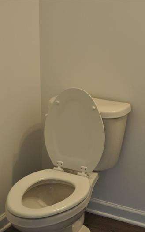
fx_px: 411
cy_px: 116
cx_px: 120
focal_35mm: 65
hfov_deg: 19.8
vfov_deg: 31.5
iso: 500
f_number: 4.5
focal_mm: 28
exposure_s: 1/60
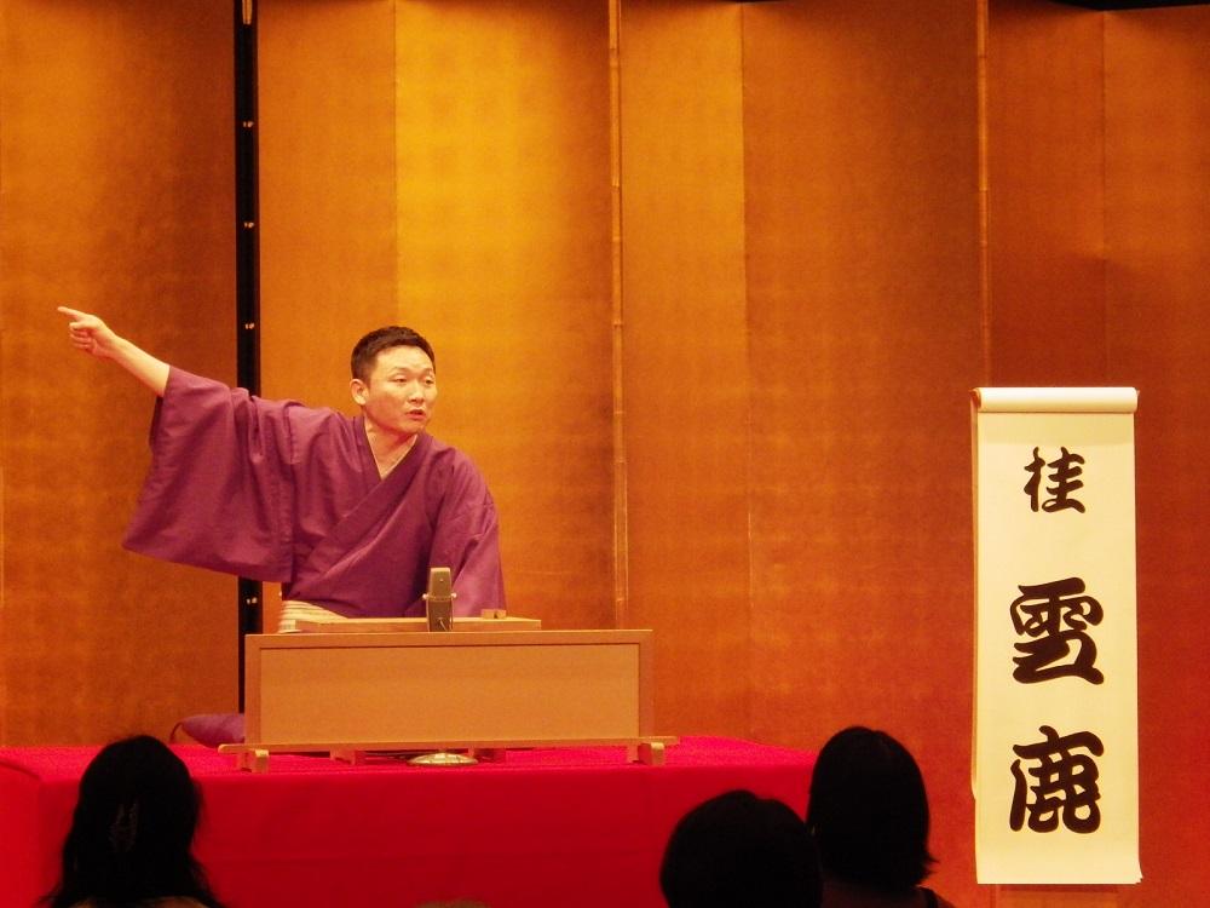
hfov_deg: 12.7
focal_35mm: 155
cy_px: 454
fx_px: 5418
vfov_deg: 9.6
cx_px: 605
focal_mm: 27.8
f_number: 5.2
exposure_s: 1/60
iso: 800
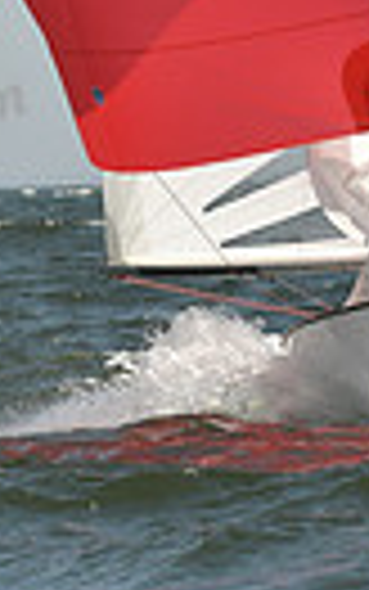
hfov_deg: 1.3
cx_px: 259
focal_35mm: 994
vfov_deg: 2.1
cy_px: -590
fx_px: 15976
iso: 250
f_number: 6.3
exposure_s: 1/1250
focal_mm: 220
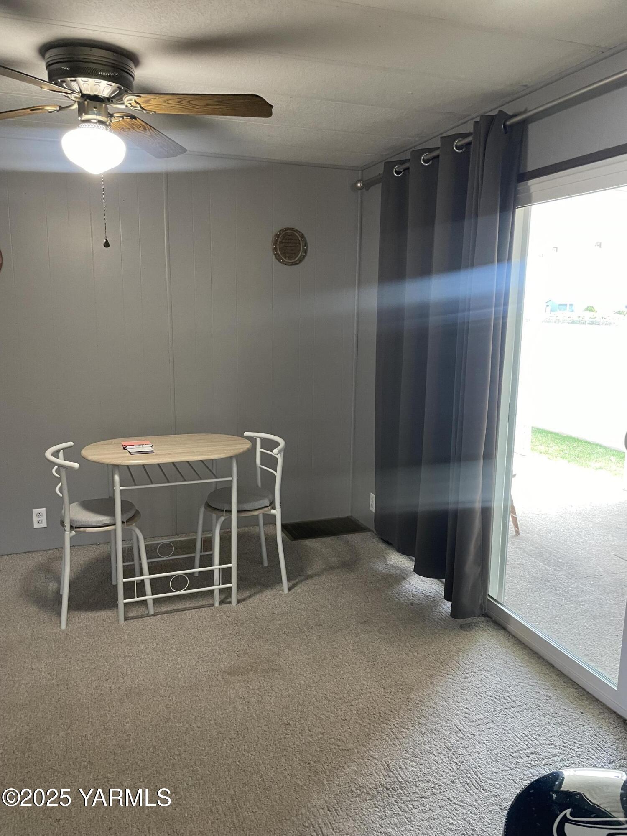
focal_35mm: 26
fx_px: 628
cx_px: 314
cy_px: 418
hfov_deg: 53.1
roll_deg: +0.6
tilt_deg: -10.4
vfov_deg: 67.3
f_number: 1.6
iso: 200
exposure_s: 1/60
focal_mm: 4.2
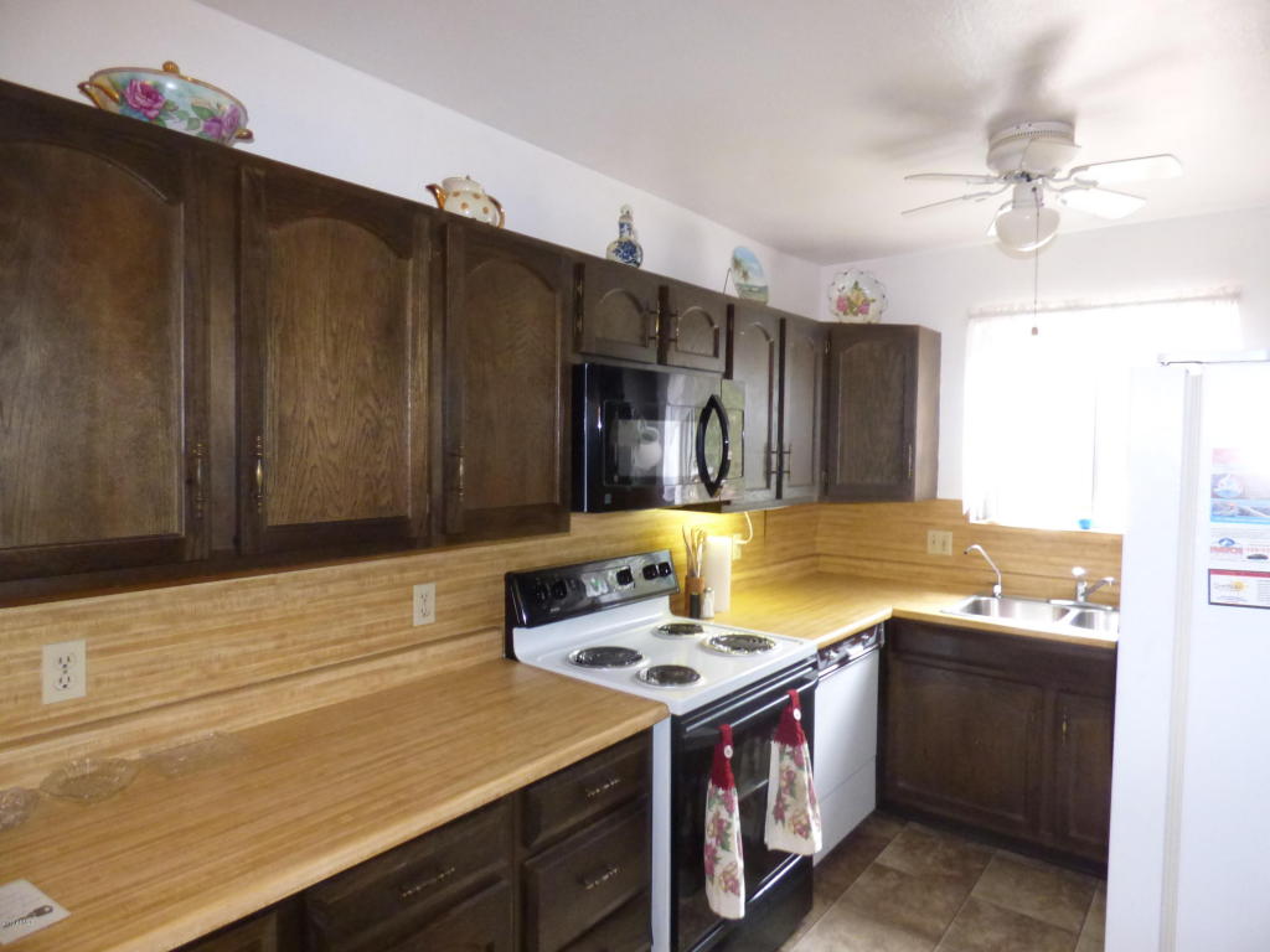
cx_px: 635
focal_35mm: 20
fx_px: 734
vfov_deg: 66.0
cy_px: 476
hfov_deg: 81.7
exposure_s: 1/60
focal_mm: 3.58
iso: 800
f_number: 2.8
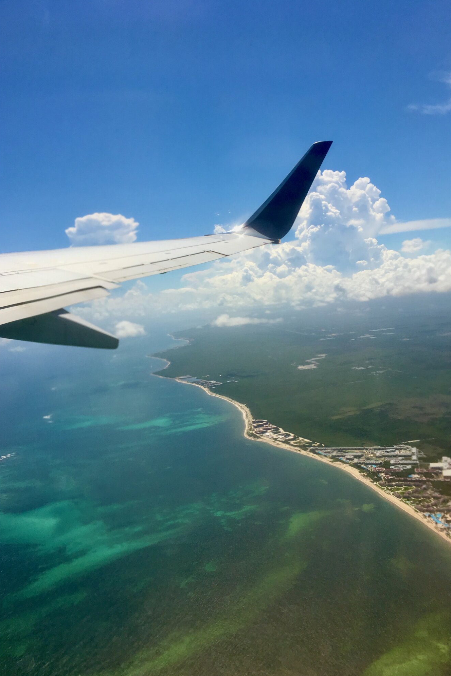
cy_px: 341
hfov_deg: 42.3
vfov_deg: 60.3
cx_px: 240
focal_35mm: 31
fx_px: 583
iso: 25
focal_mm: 4.15
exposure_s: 1/1876
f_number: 2.2
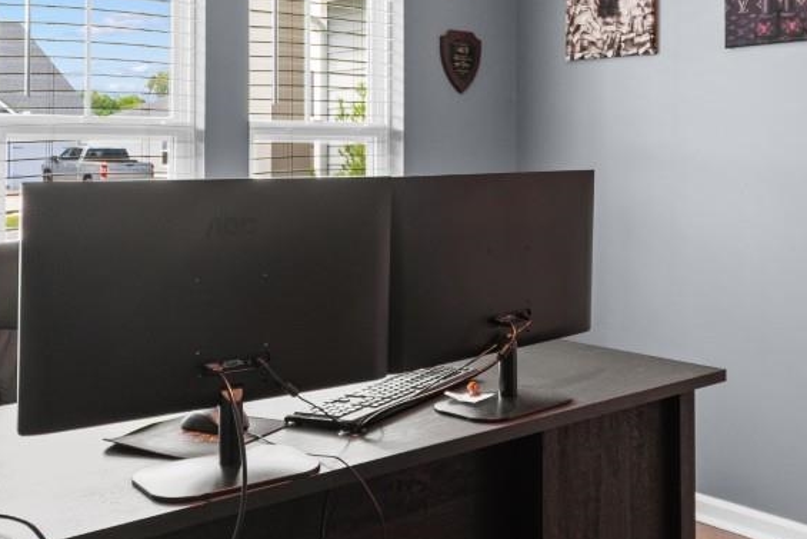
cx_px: 524
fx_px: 964
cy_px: 132
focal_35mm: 43
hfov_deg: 44.9
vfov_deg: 30.7
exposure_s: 1/4
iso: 100
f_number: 4.5
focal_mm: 10
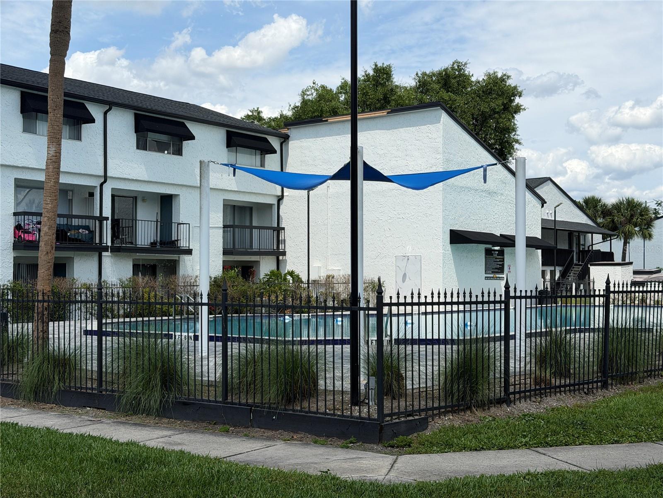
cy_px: 249
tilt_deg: +2.2
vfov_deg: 30.3
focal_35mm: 48
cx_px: 332
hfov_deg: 39.7
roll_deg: +0.5
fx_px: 919
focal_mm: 6.76
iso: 64
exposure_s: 1/6536
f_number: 1.78
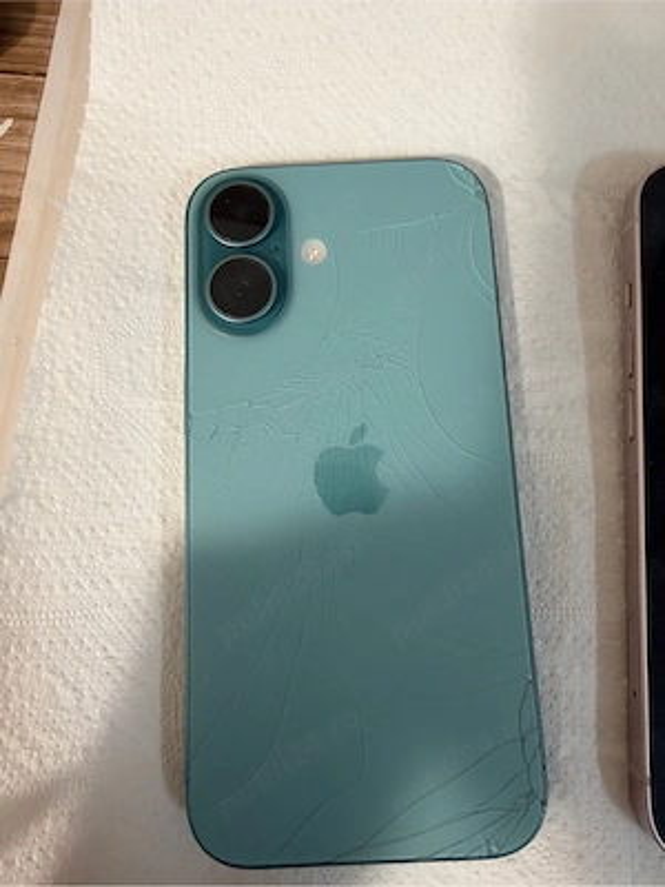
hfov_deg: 54.9
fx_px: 640
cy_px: 444
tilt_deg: -78.4
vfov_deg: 69.4
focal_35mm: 25
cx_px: 332
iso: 250
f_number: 2.2
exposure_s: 1/50
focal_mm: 2.22
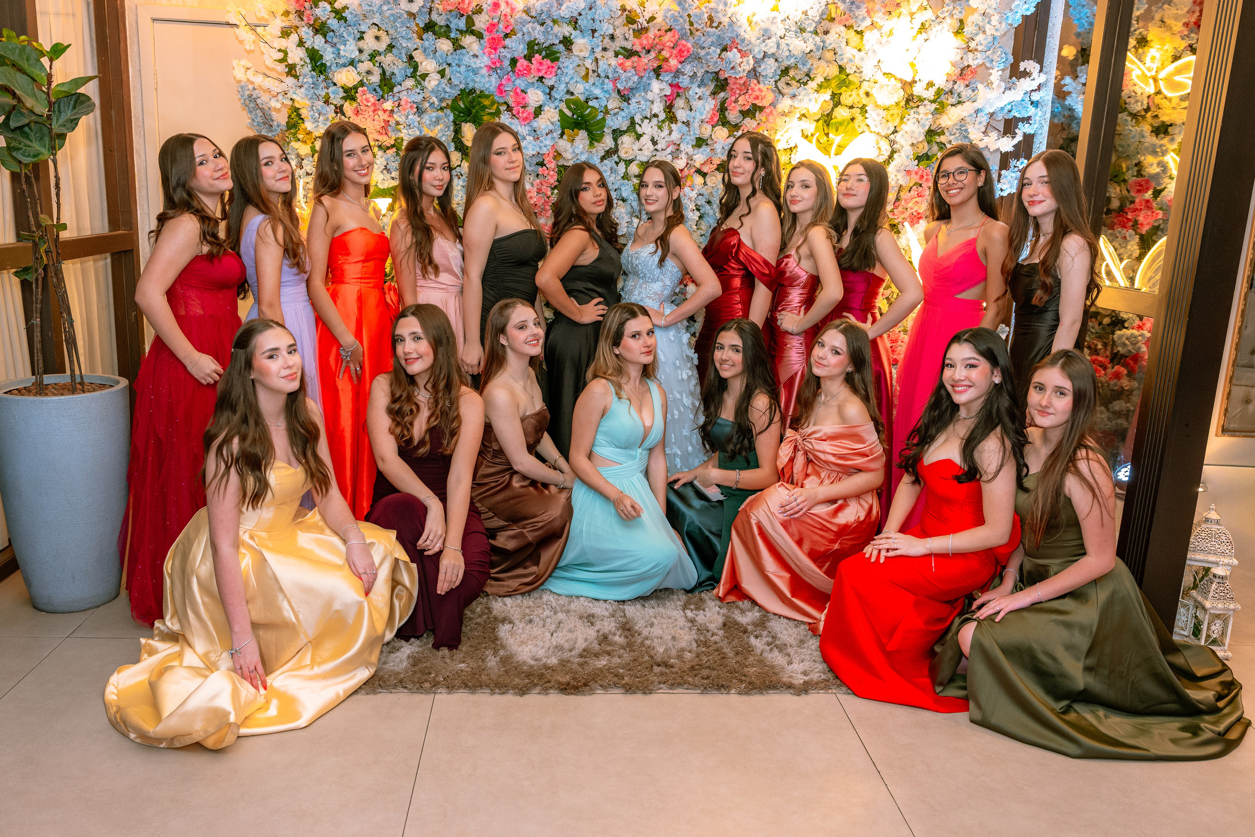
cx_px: 628
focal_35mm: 29
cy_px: 418
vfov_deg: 45.5
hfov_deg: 64.4
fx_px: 997
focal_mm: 27
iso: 1250
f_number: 3.5
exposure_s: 1/80
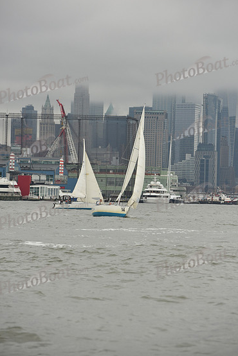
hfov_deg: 6.6
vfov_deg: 9.8
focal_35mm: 209
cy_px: 171
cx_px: 122
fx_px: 2072
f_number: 8
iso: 400
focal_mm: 200
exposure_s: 1/800
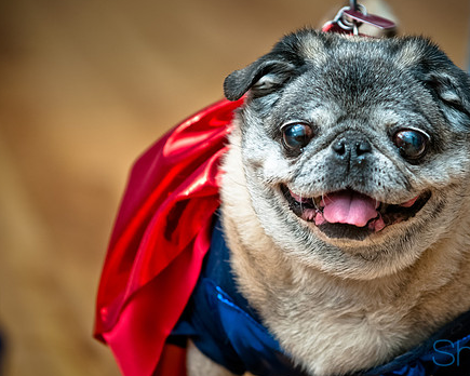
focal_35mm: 272
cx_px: 292
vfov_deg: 5.7
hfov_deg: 7.1
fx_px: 3778
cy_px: 200
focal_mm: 145
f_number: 2.8
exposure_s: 1/200
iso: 200
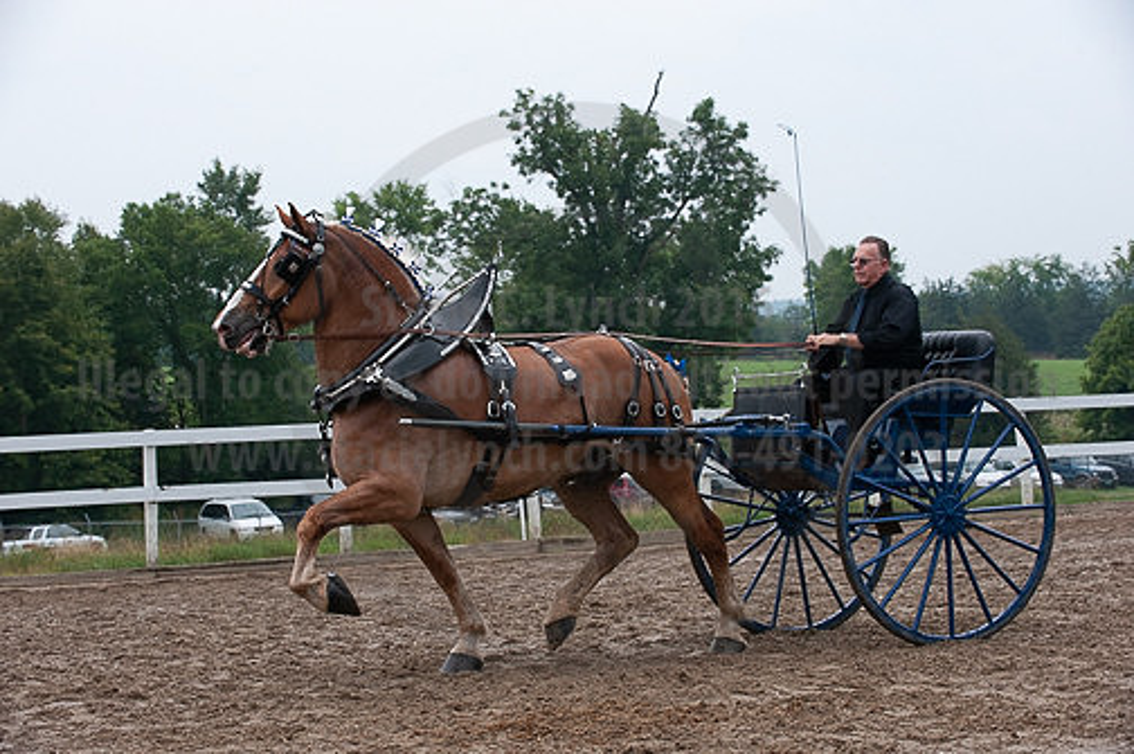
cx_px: 567
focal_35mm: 140
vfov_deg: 9.8
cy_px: 377
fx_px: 4406
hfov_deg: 14.7
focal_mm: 140
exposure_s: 1/1000
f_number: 5.6
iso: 1600
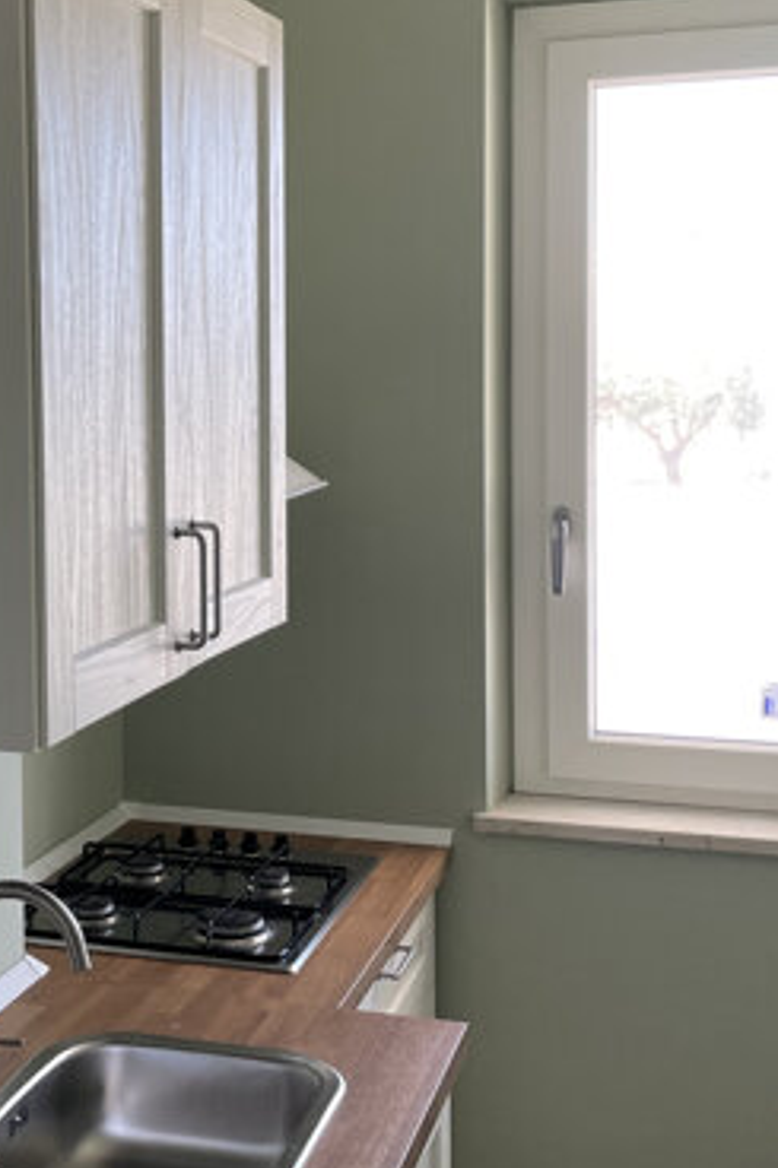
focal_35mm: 53
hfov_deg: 25.1
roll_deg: +1.7
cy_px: 471
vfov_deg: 37.4
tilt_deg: -3.2
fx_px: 1720
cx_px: 157
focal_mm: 4.2
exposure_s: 1/121
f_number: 1.6
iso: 100
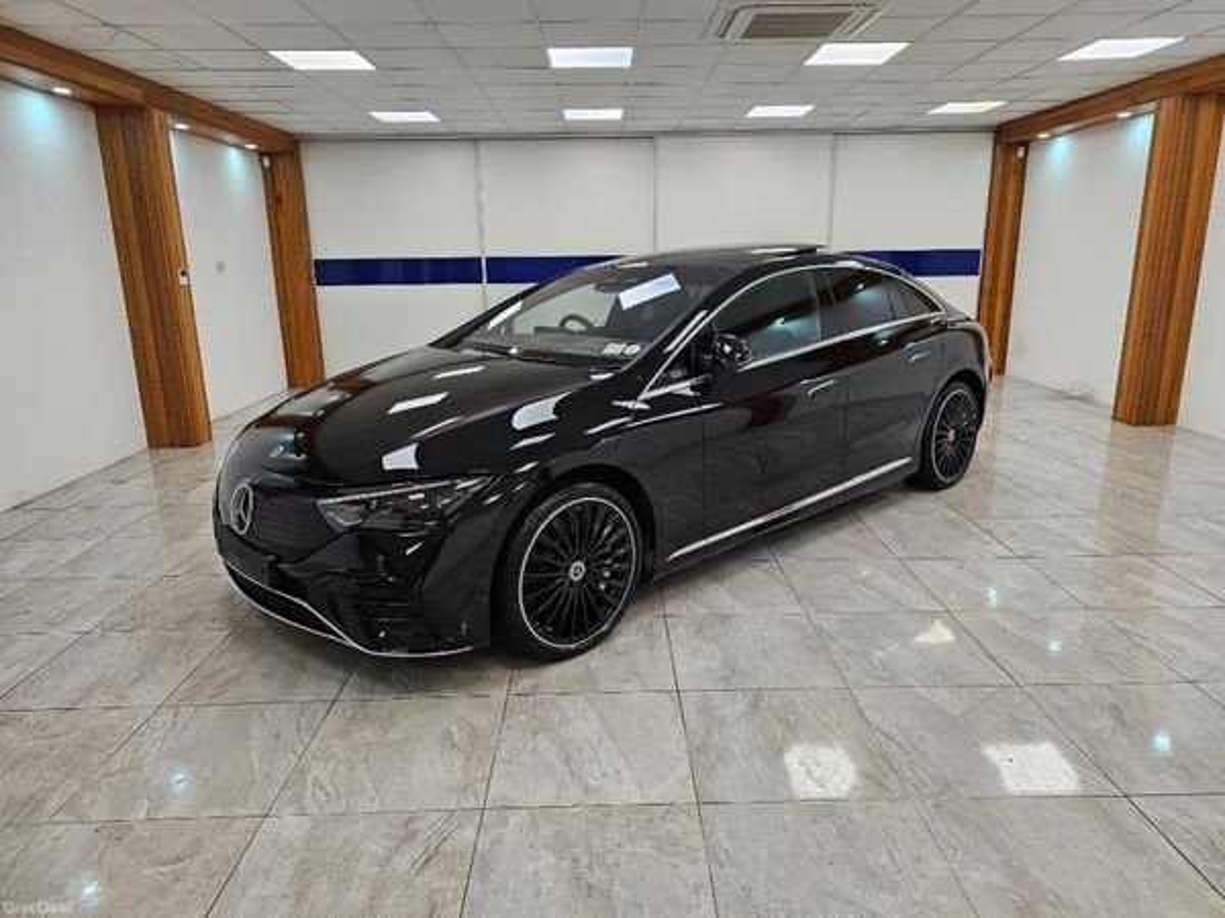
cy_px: 459
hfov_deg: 73.9
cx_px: 612
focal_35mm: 23
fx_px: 814
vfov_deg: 58.9
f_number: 1.7
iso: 125
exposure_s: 1/100
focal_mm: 6.3
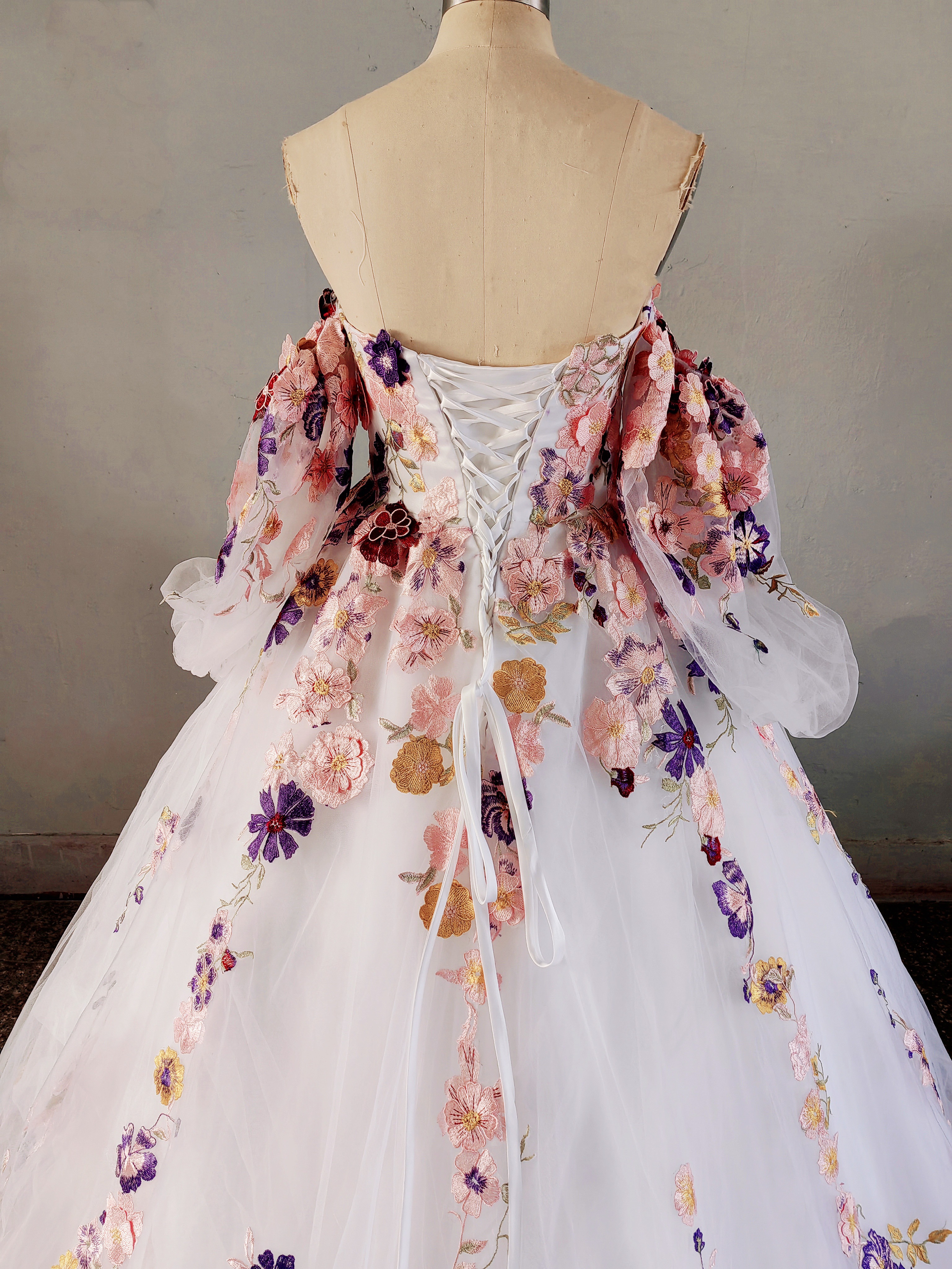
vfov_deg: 65.3
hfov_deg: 51.4
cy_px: 634
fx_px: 990
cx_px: 476
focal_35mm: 27
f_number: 1.8
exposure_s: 1/120
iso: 200
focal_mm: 5.54
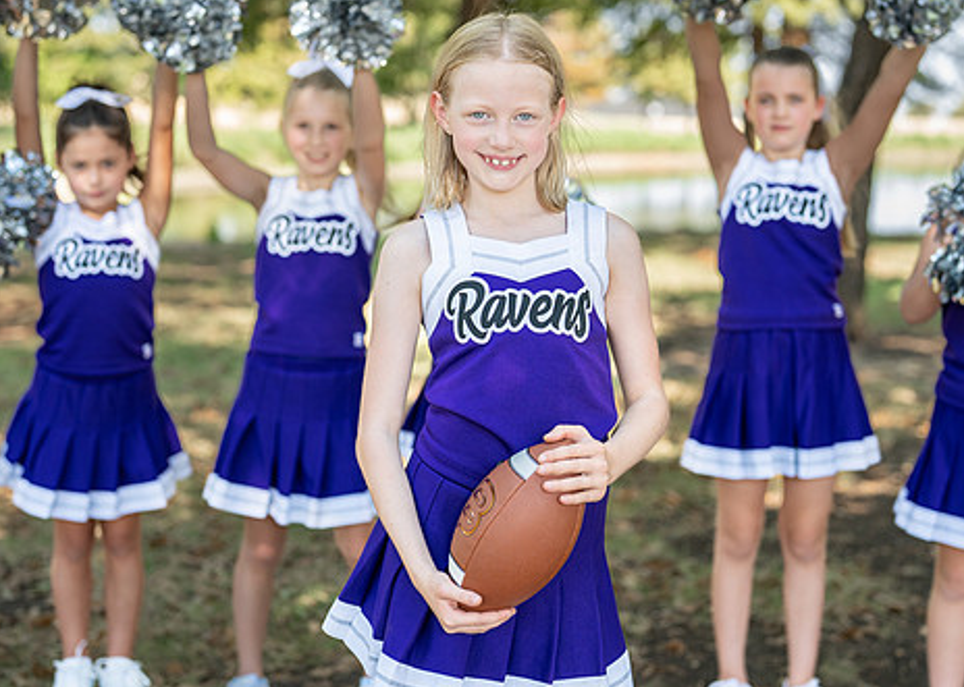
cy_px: 326
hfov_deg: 28.6
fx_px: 1888
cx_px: 506
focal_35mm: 69
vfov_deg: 20.6
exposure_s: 1/400
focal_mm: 50
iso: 100
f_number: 2.2
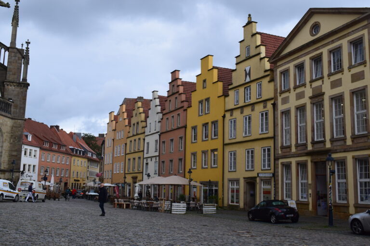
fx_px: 401
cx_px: 185
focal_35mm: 39
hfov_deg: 49.6
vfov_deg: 34.2
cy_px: 123
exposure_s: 1/160
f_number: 9
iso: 400
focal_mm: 26
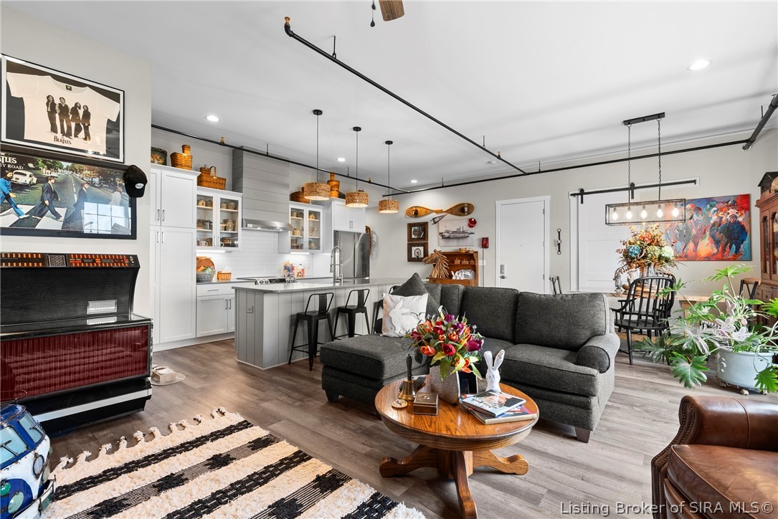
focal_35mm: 16
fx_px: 346
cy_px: 260
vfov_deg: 73.8
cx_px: 389
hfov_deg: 96.7
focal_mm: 16
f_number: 11
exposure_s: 1/1.67
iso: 400
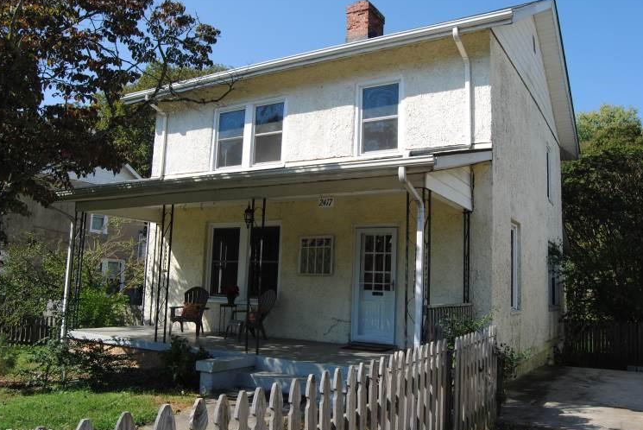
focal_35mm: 29
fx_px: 518
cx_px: 337
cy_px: 211
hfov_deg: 63.6
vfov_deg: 45.0
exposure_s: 1/200
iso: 100
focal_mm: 18
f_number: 7.1
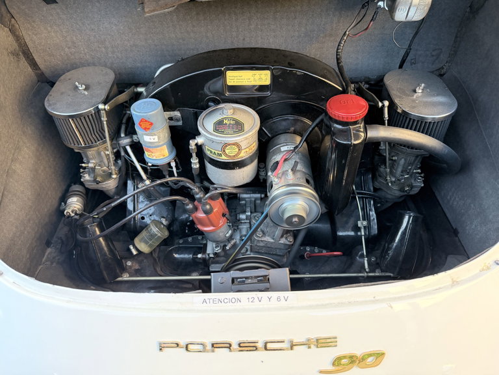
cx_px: 250
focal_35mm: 24
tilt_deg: -46.7
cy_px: 188
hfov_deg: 71.6
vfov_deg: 56.8
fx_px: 346
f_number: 1.78
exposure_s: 1/121
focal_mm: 6.76
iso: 200
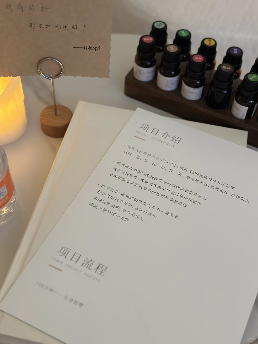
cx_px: 129
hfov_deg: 30.3
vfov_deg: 39.7
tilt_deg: -51.4
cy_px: 172
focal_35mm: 48
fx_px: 477
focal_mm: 6.86
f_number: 1.78
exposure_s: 1/39
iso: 400
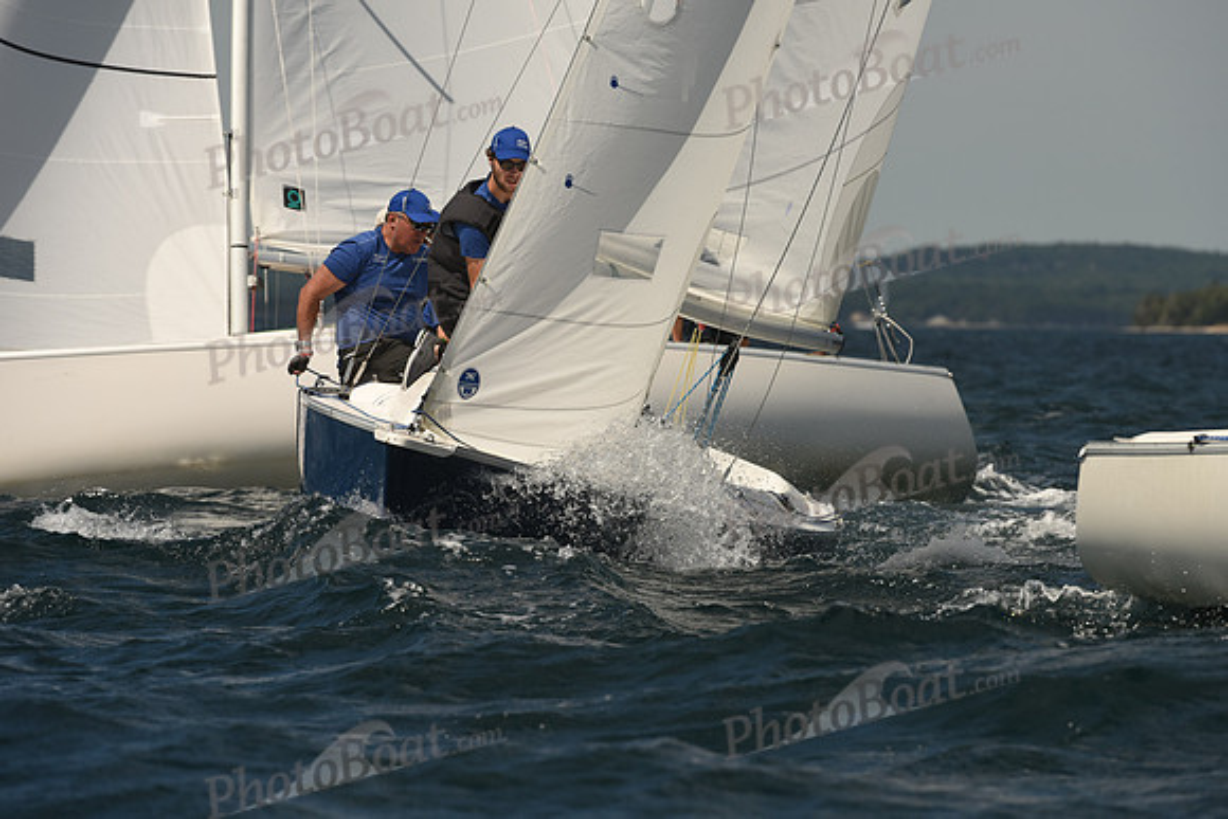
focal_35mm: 360
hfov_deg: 5.7
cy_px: 410
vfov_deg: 3.8
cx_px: 614
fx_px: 12282
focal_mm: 360
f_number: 8
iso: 250
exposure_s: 1/1000
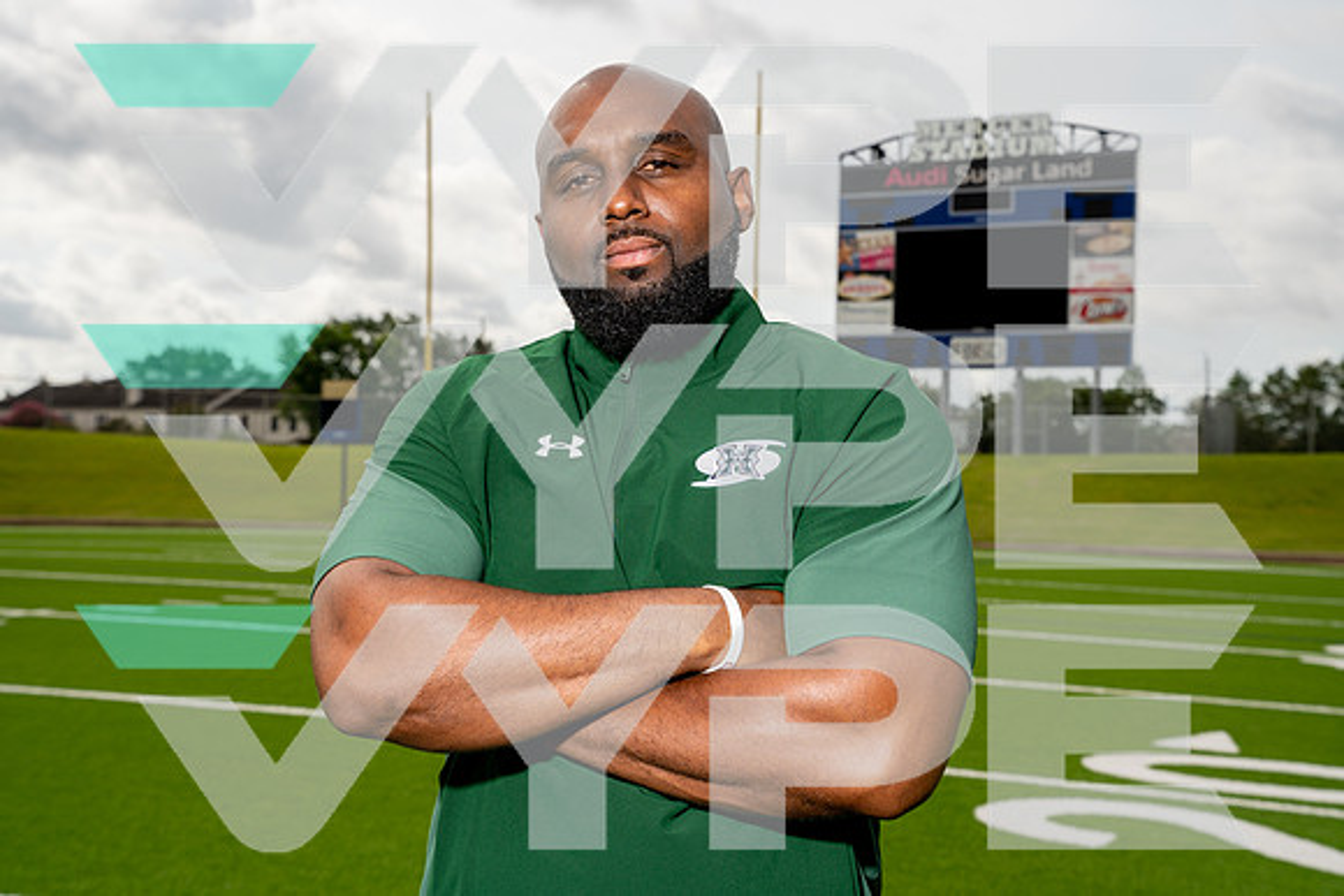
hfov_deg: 35.0
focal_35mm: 57
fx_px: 2128
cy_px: 448
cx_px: 672
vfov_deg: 23.8
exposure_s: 1/250
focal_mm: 57
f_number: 8
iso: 100
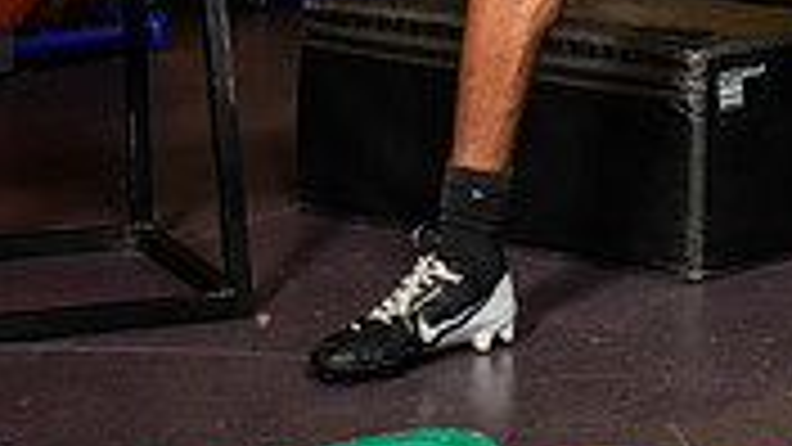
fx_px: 2583
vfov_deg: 9.1
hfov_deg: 17.3
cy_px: -505
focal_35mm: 123
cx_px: 666
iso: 500
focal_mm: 46
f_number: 5.6
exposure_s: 1/250
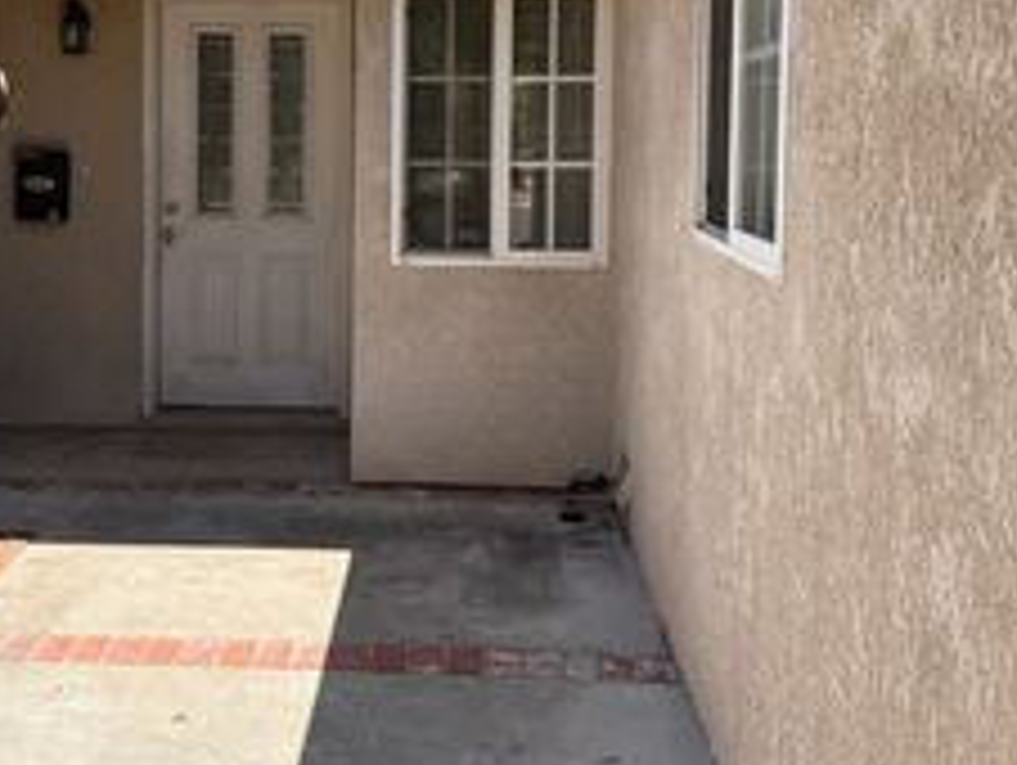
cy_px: 182
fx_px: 1559
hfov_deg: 35.9
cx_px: 360
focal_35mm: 53
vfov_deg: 27.2
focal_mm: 6.76
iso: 100
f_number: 1.78
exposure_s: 1/2525
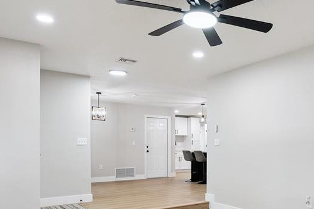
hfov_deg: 54.0
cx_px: 225
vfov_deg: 38.1
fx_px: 296
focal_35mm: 34
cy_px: 151
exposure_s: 1/6
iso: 200
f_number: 9
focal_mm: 17.5
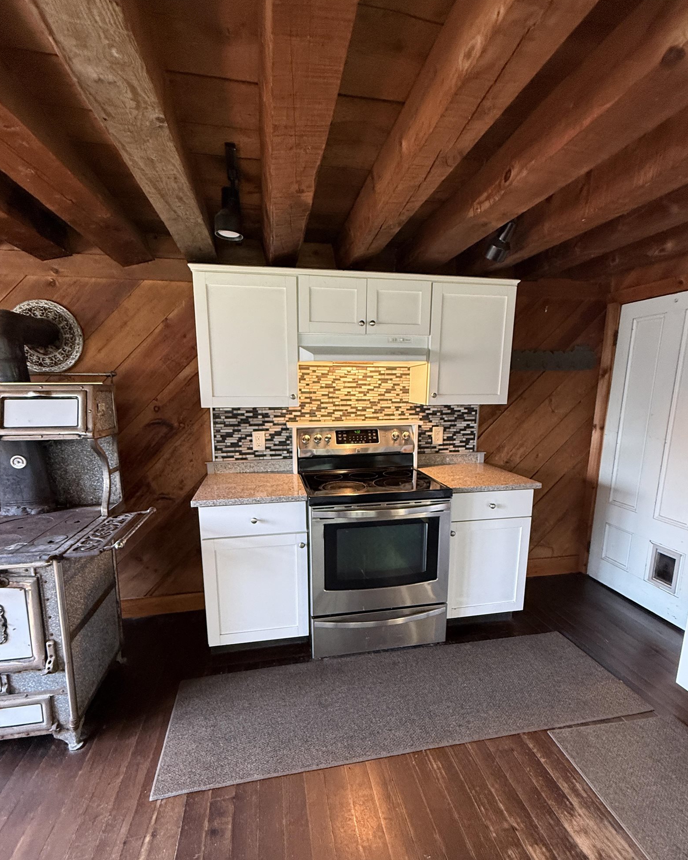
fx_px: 407
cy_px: 463
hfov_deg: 80.4
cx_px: 338
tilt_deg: -9.2
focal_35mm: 16
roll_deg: +0.6
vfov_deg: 92.9
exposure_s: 1/60
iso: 320
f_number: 2.2
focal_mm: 2.22
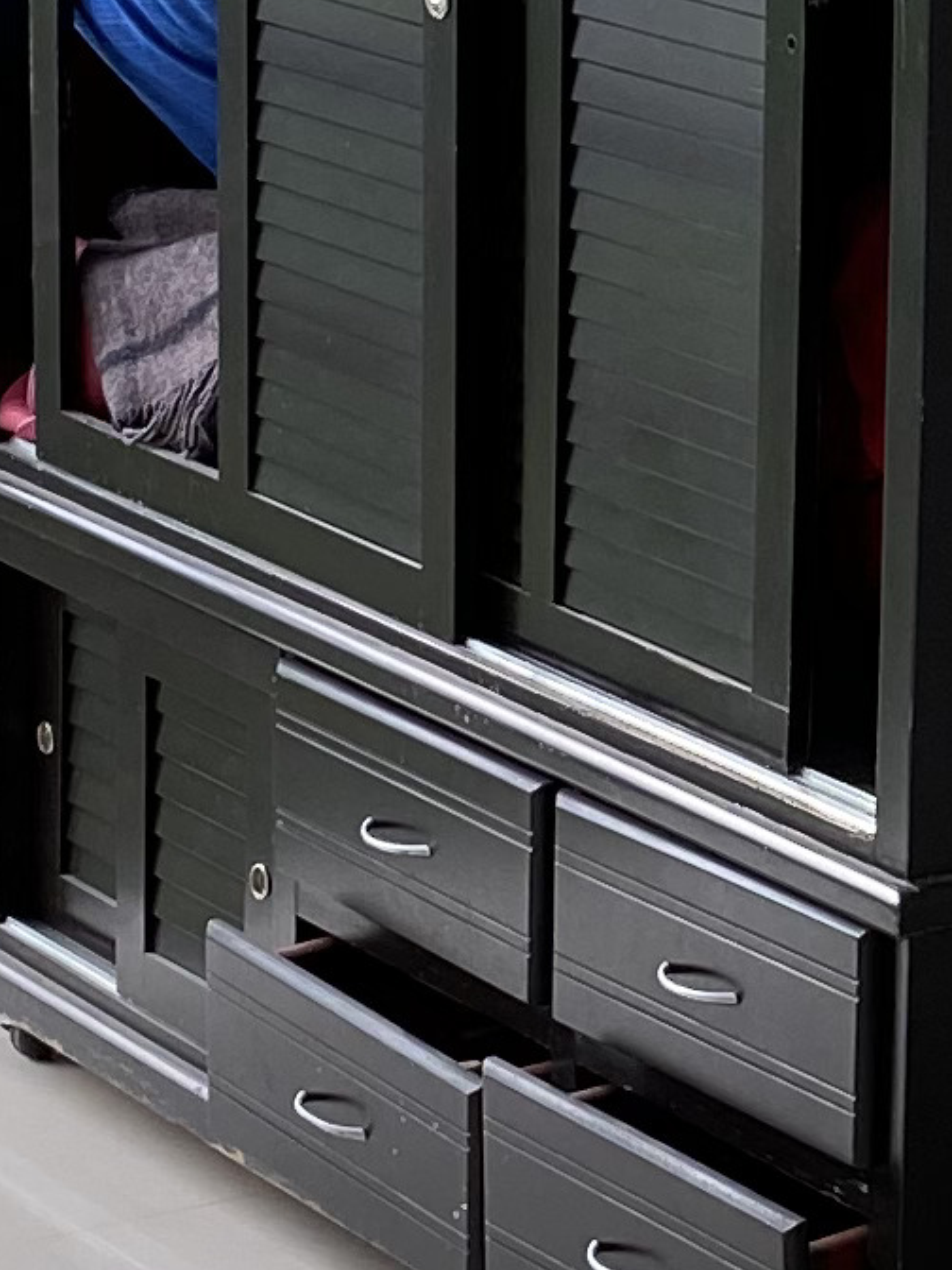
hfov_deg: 9.2
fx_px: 5720
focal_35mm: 156
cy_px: 378
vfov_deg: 12.6
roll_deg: -3.1
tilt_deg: -11.0
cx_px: 1483
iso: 50
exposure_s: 1/121
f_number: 1.8
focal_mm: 4.25
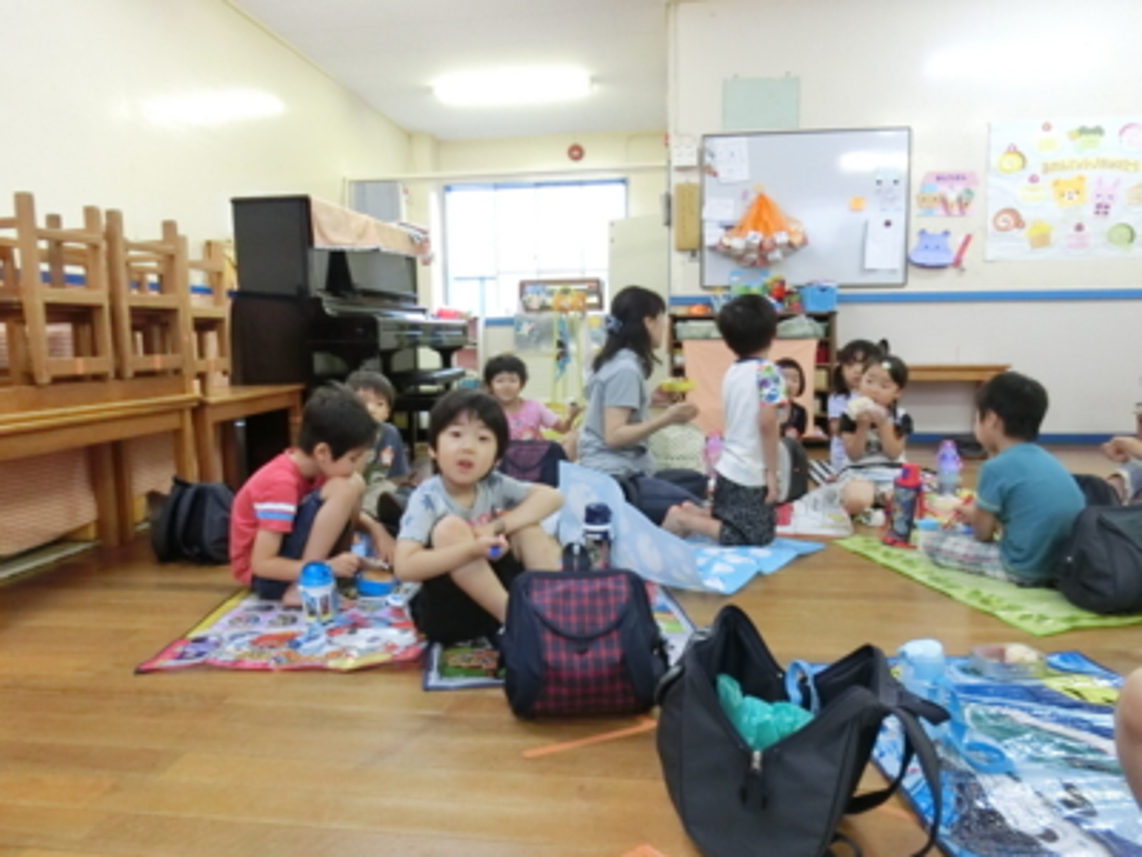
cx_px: 571
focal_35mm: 25
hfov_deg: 69.4
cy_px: 428
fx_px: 825
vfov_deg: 54.9
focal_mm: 4.5
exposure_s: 1/60
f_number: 3.5
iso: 800
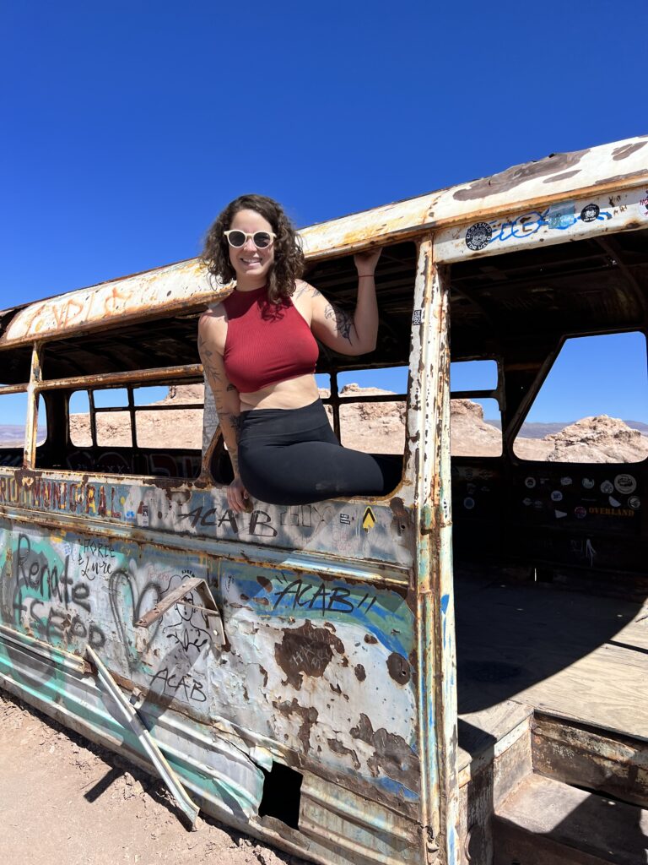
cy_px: 432
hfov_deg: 53.1
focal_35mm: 26
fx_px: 649
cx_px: 324
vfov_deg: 67.3
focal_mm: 5.7
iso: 50
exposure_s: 1/4630
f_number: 1.5
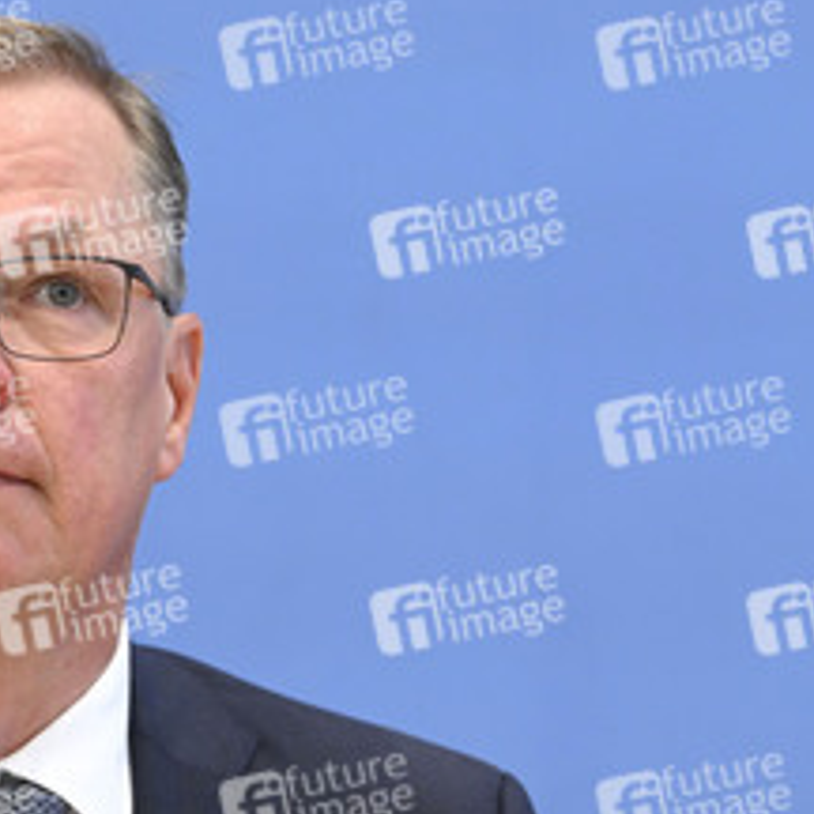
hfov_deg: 9.3
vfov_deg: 9.4
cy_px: 516
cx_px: -9
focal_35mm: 186
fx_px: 4948
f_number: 5
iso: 4000
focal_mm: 105
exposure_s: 1/640
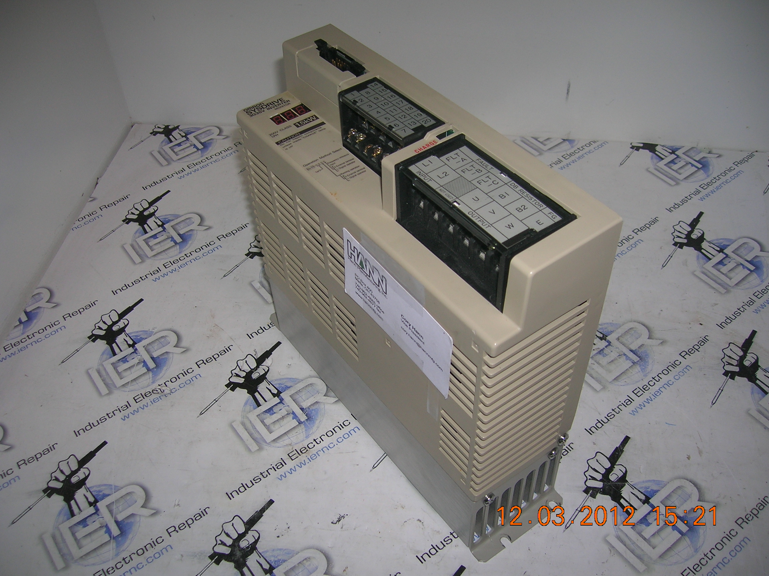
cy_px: 288
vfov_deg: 41.7
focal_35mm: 34
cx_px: 384
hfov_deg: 54.0
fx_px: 755
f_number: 2.9
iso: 50
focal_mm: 5.7
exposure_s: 1/60.1
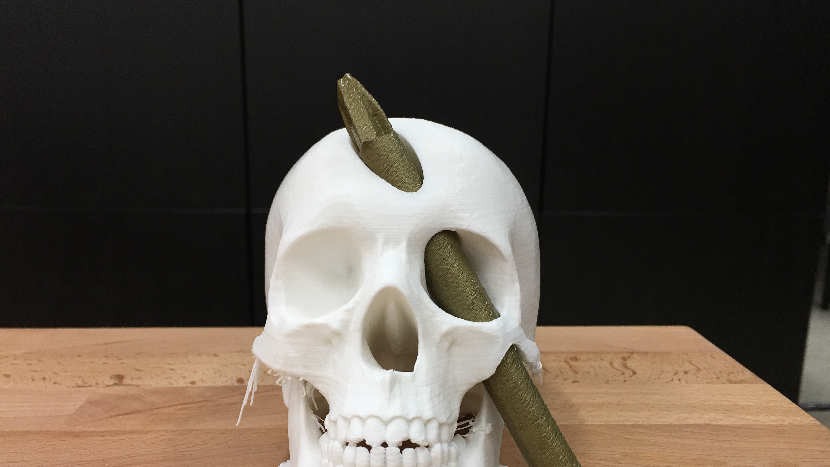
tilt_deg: -12.4
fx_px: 704
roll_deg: -0.9
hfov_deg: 61.0
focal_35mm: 32
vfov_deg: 36.5
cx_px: 415
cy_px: 283
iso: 40
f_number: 2.2
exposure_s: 1/30
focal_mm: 4.15
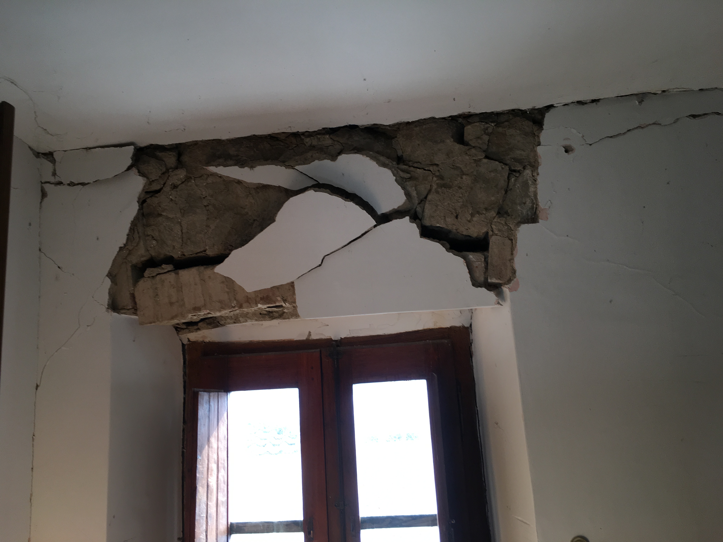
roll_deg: +2.1
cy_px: 271
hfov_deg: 61.7
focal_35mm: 29
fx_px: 606
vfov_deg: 48.2
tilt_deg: +10.7
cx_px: 362
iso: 40
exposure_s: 1/100
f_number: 2.2
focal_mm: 4.15
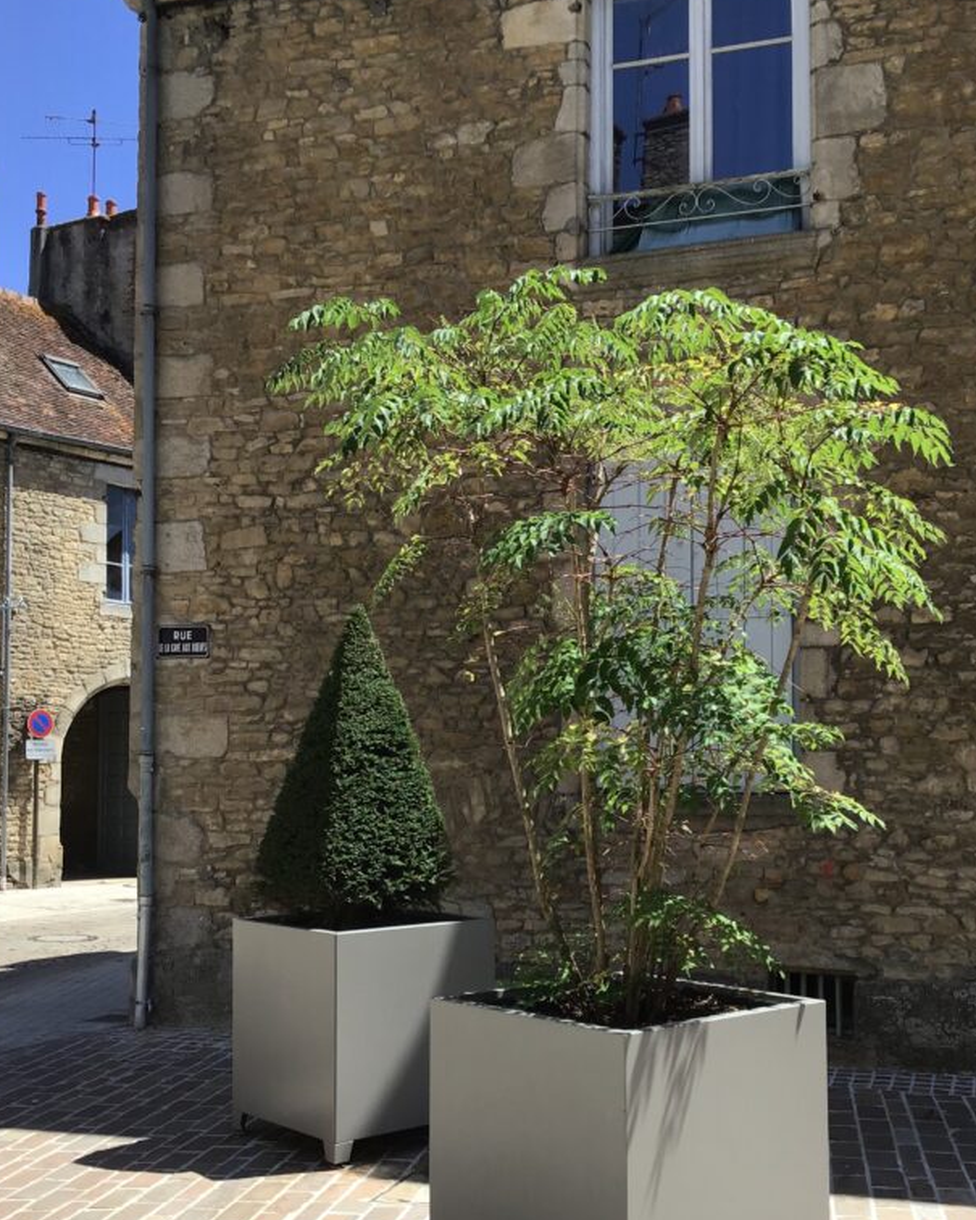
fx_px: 1480
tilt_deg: +1.4
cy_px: 725
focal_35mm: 41
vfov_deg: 44.6
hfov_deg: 36.4
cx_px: 548
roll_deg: +0.0
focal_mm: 3.3
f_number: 2.4
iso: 25
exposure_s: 1/578
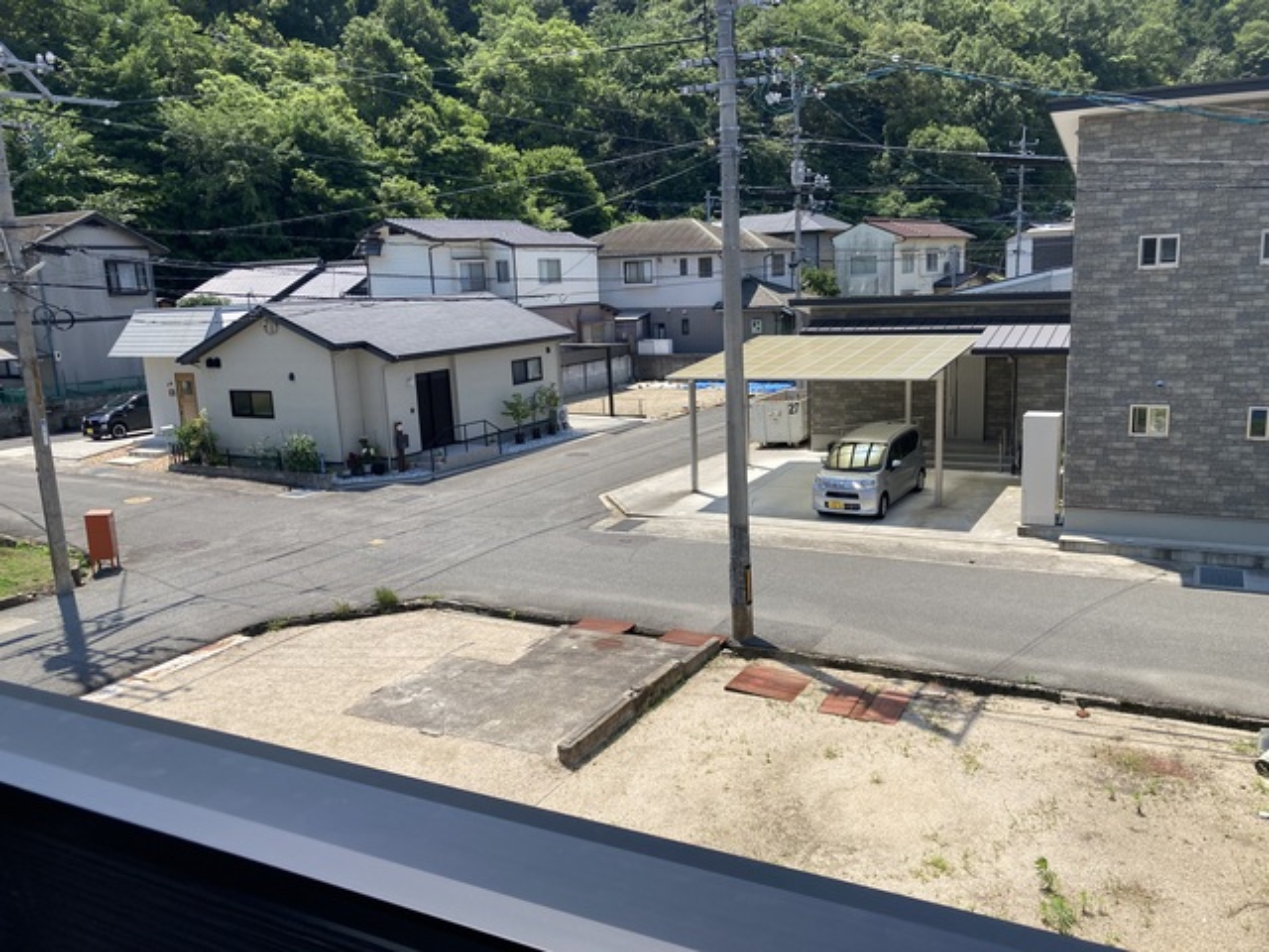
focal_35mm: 28
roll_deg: +2.5
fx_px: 1026
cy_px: 476
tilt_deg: -10.6
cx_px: 634
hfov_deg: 63.4
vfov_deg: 49.7
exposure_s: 1/1736
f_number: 1.8
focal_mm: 3.99
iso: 20
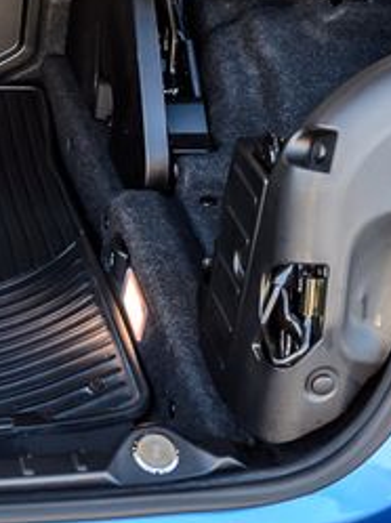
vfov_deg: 20.1
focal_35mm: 97
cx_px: -225
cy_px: 116
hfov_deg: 14.1
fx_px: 1465
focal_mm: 24
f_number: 4
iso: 400
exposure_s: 1/320
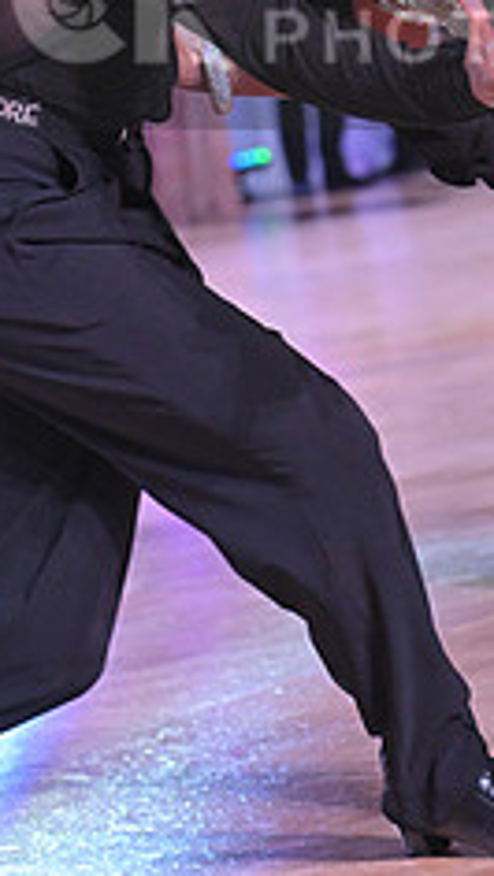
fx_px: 6116
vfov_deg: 8.2
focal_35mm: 263
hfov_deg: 4.6
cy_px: 7
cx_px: 488
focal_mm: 102
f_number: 4.5
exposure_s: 1/400
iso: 4000
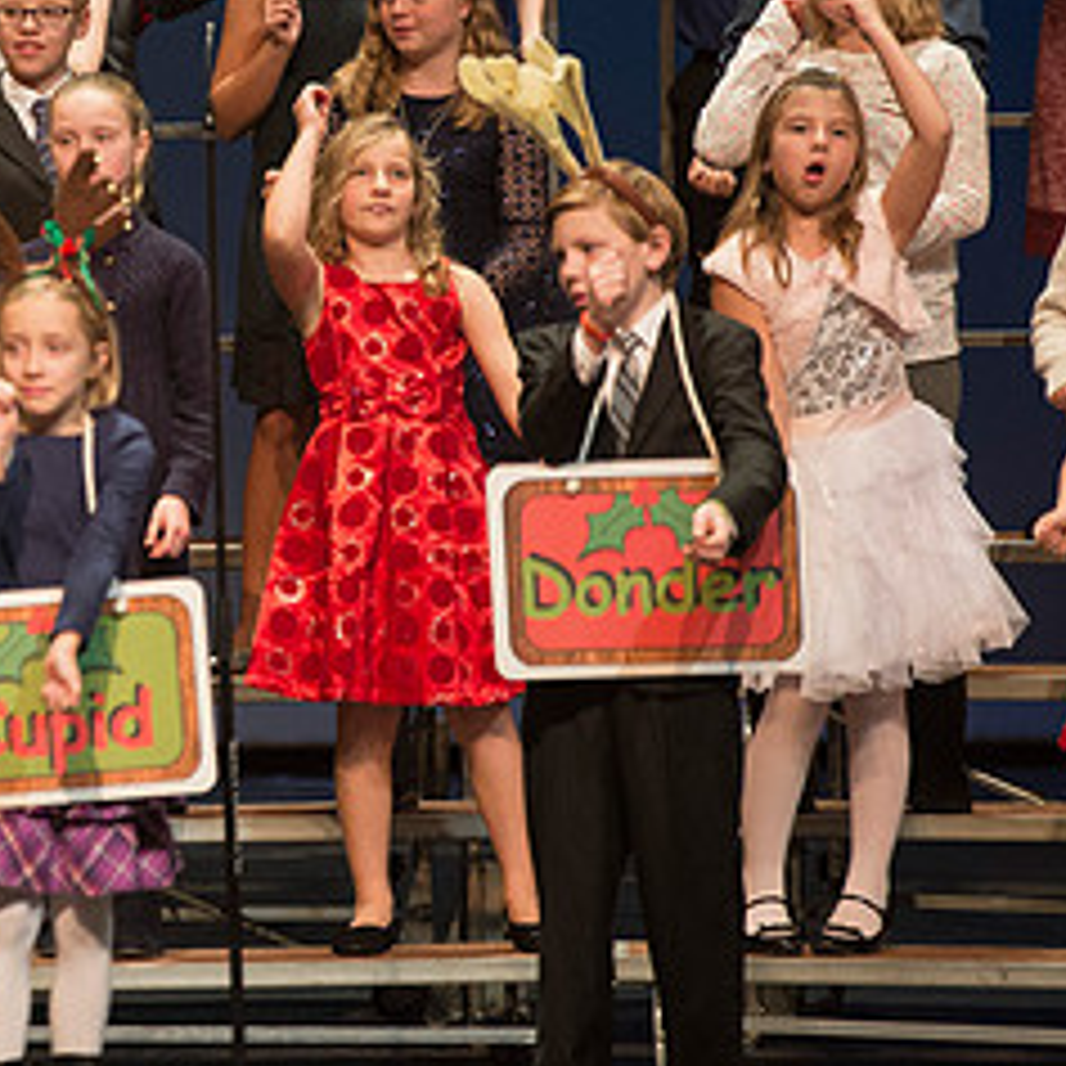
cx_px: -27
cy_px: 353
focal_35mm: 416
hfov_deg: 4.2
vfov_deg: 4.2
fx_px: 14494
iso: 2500
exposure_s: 1/320
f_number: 2.8
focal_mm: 200
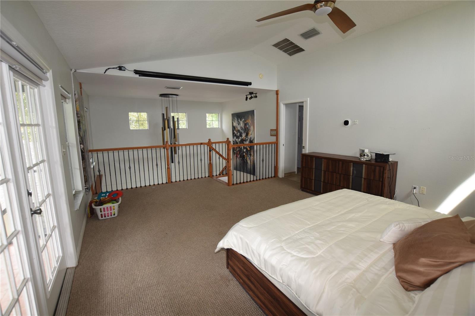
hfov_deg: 100.4
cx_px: 238
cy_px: 158
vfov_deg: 77.3
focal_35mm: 15
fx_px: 198
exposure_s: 1/125
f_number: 5.6
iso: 560
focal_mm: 10
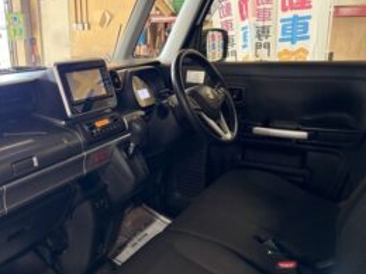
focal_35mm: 35
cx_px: 131
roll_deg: +0.8
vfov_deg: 40.7
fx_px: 370
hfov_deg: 51.9
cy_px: 145
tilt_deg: -17.5
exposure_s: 1/60
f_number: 1.6
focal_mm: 5.96
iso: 320
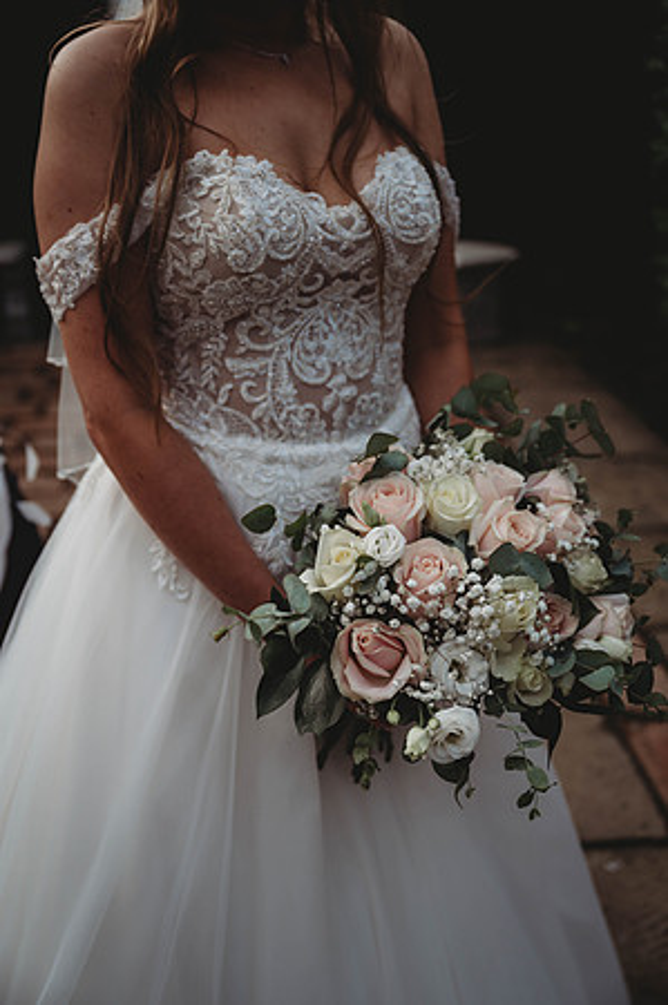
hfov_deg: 34.1
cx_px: 334
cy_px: 502
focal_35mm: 39
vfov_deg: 49.6
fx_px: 1088
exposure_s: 1/1250
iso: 100
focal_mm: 39
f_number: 2.8
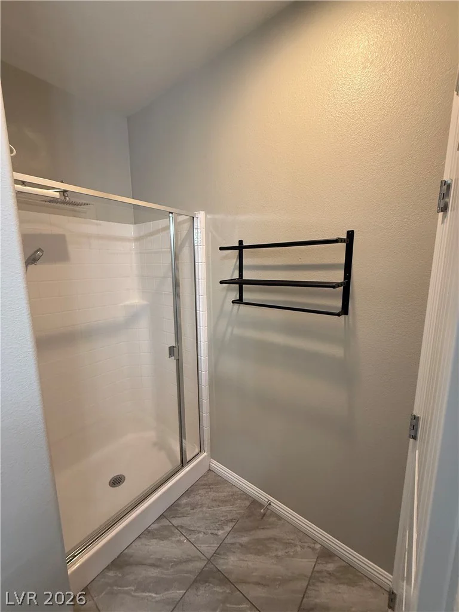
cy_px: 306
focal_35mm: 14
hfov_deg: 85.7
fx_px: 248
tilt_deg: -8.3
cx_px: 230
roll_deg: +0.3
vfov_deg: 102.1
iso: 200
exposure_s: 1/60
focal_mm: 2.22
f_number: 2.2
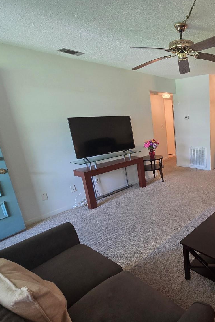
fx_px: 170
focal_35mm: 19
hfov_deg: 55.1
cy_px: 166
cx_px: 198
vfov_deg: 86.9
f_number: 2.2
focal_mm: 2.2
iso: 250
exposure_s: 1/60
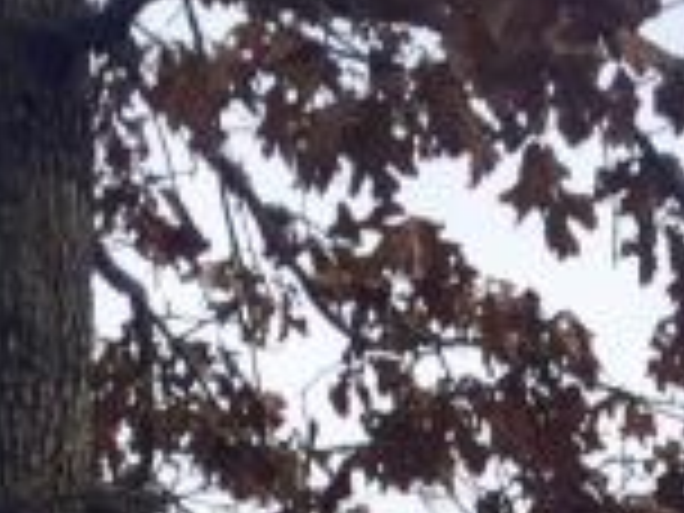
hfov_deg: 9.6
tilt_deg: +3.2
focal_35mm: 195
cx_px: 1274
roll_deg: -0.4
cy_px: 1602
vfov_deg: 6.8
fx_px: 3853
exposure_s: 1/1412
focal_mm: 4.15
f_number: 2.2
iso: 32
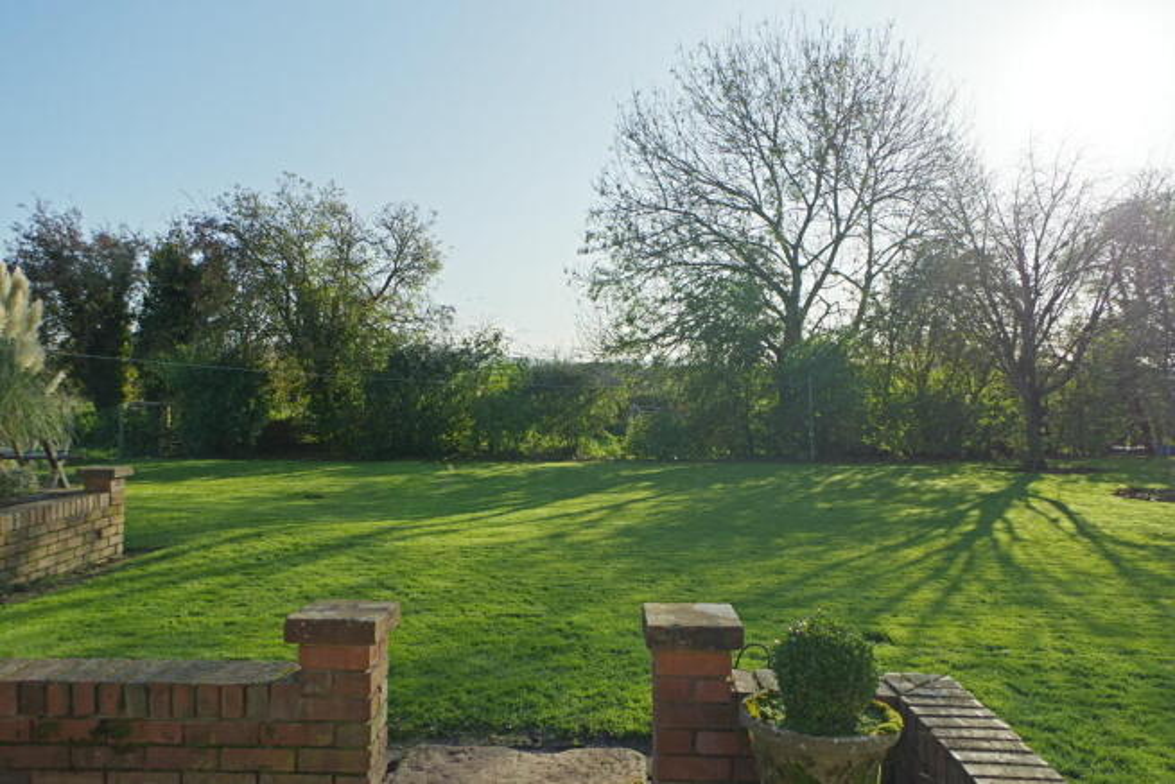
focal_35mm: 27
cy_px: 392
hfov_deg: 67.4
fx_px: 881
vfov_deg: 48.0
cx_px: 588
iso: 200
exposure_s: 1/640
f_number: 5
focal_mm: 18
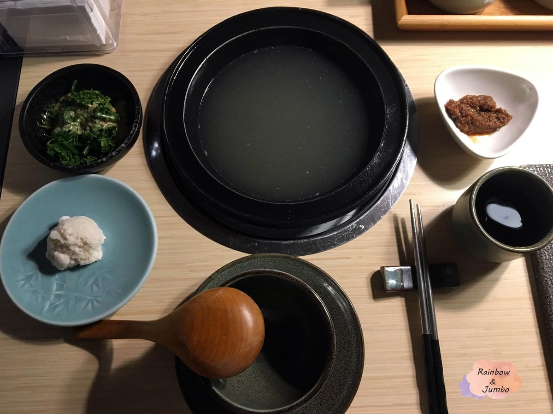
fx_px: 463
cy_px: 207
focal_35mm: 29
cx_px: 276
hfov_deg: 61.7
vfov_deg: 48.2
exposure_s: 1/30
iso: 125
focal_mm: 4.15
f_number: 2.2
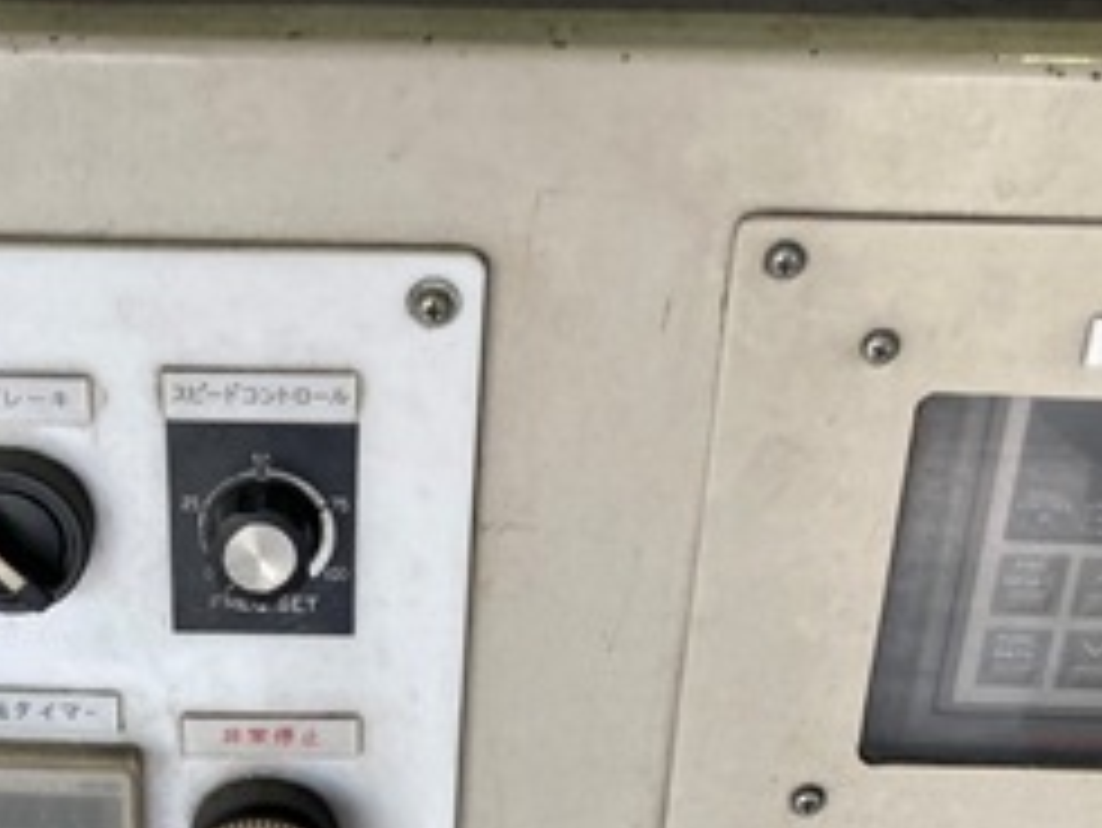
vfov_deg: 19.3
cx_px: 328
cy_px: 936
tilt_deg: -47.1
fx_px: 2325
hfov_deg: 26.4
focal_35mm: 73
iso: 25
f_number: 1.8
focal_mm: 3.99
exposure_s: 1/120
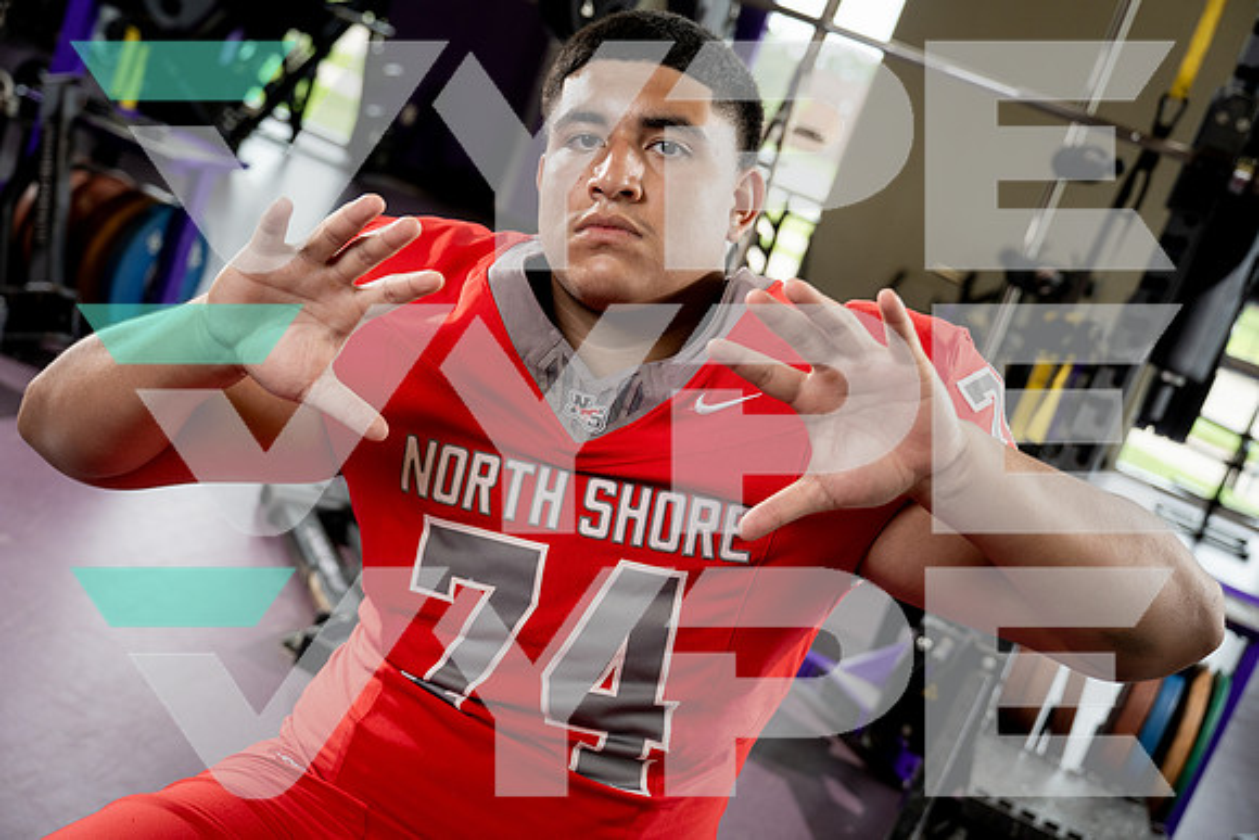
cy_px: 420
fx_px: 1504
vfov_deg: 31.2
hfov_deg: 45.4
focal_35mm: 43
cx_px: 630
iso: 640
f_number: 4
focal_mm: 43
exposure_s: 1/250
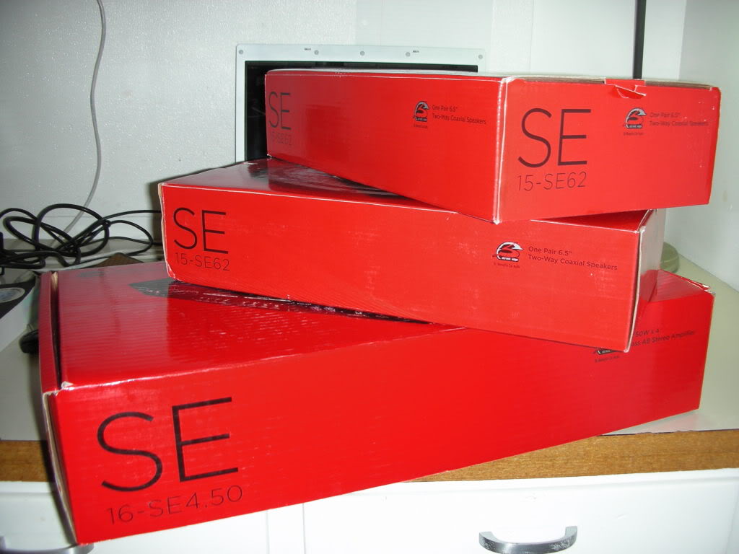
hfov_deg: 52.6
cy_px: 277
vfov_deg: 40.7
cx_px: 370
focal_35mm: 35
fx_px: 747
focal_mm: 5.8
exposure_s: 1/60.1
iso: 50
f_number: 3
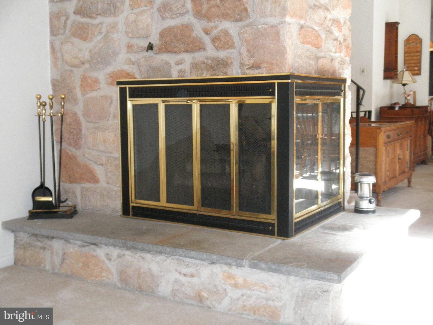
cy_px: 162
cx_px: 216
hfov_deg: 42.9
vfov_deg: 32.9
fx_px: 550
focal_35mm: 44
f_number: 3.4
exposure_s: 1/80
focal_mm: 7.9
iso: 250
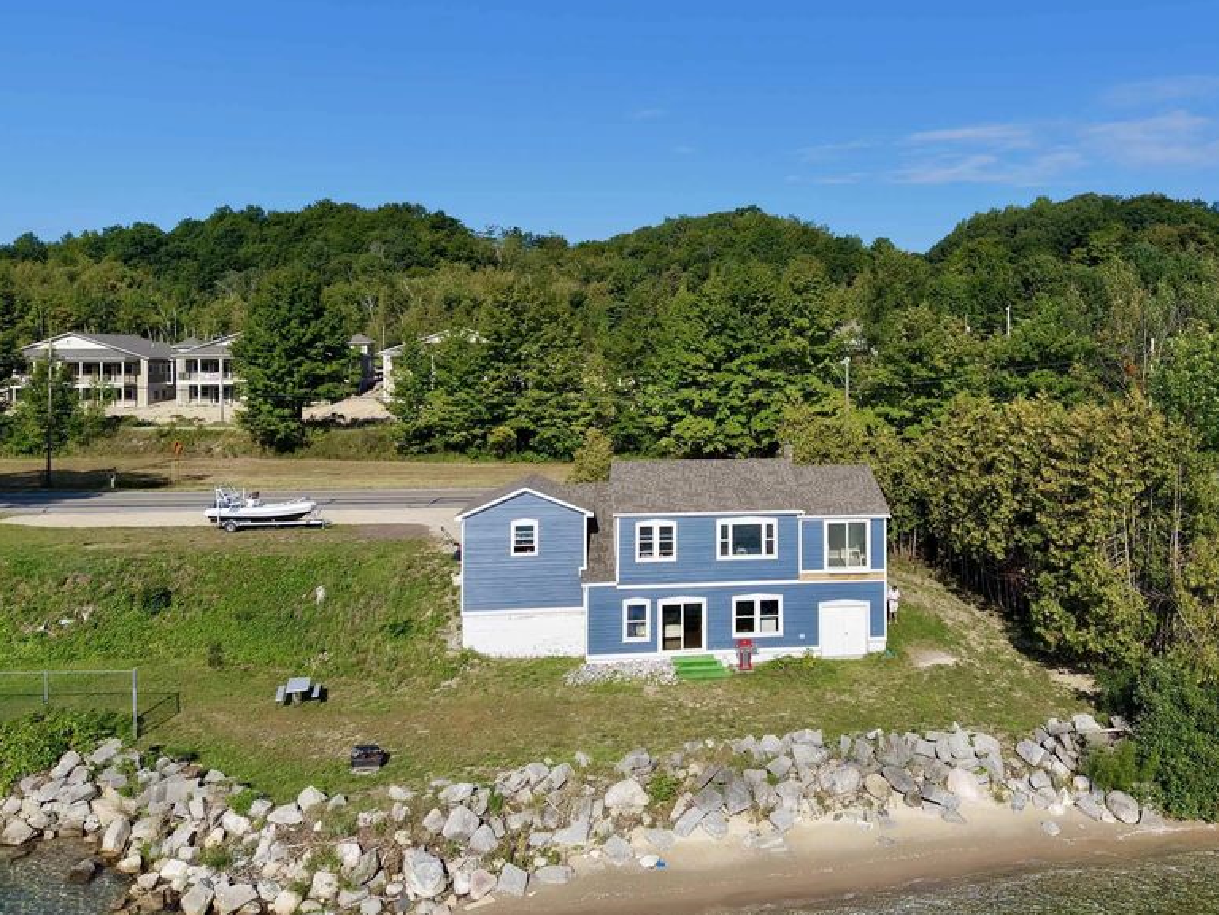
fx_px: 1127
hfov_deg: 56.4
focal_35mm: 32
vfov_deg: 43.9
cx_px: 733
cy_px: 365
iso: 200
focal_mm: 8.67
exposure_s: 1/8000
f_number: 1.8
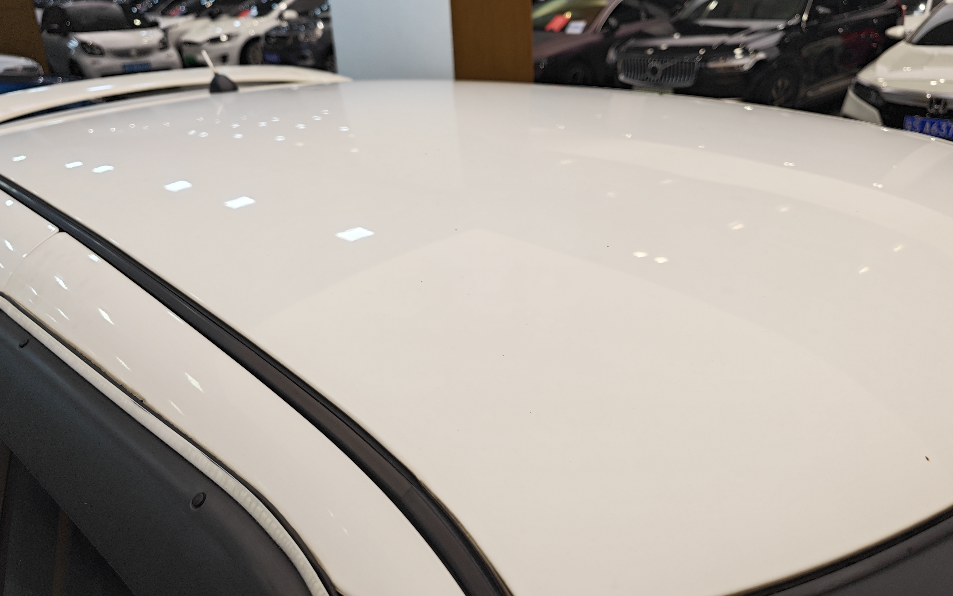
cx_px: 517
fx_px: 727
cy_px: 271
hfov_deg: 66.4
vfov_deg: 44.5
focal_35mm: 28
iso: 125
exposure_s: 1/100
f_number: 1.9
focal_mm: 8.7
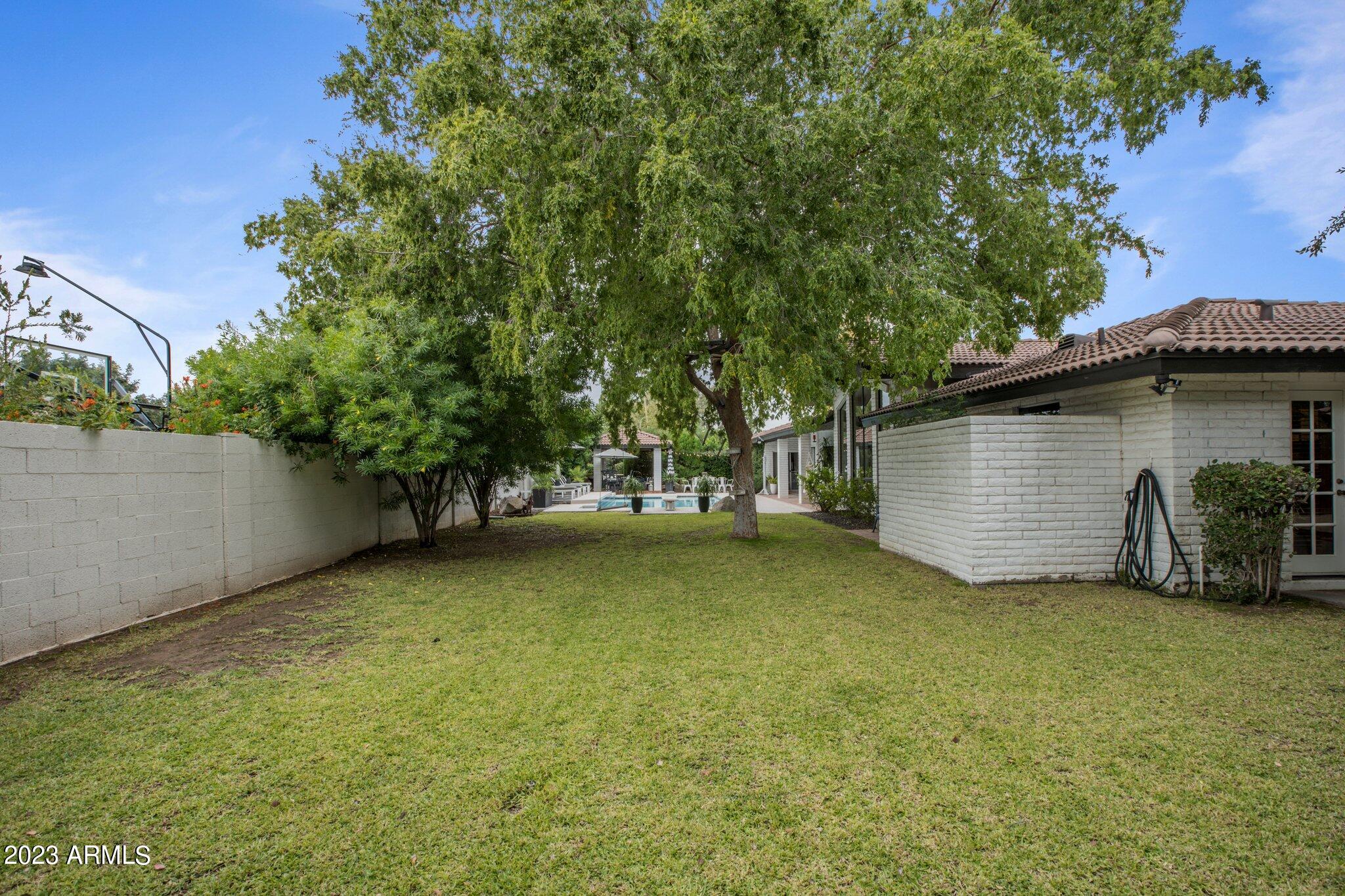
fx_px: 598
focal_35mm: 16
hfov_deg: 96.7
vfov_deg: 73.7
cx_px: 672
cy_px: 448
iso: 100
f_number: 13
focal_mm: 16
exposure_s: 1/20
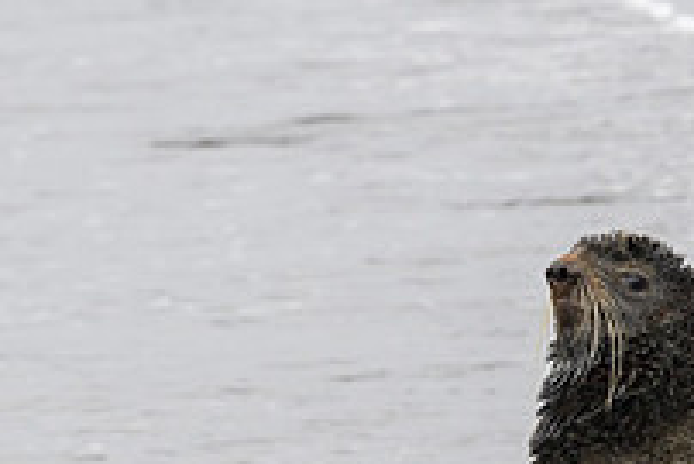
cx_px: 348
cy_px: 472
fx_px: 23689
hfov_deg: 1.7
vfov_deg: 1.1
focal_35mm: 1228
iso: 800
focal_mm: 400
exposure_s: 1/1000
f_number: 5.6
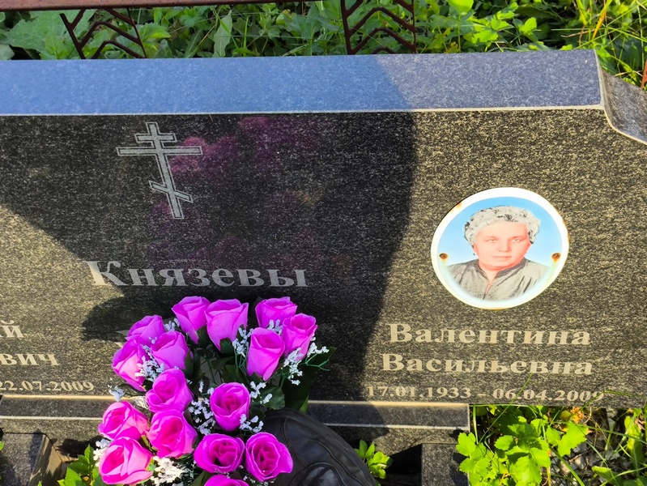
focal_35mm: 50
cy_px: 243
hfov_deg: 38.2
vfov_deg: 29.1
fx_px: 935
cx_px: 324
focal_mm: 4.71
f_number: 1.7
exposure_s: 1/360
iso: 50
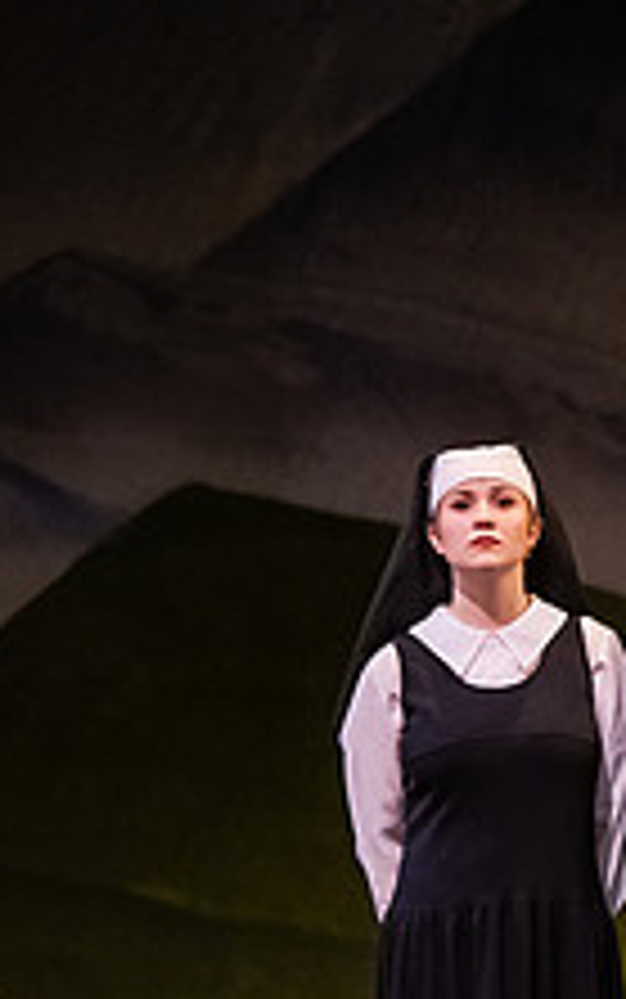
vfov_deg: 7.8
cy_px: 832
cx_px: 617
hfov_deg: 4.9
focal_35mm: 268
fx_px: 7306
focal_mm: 130
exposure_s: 1/200
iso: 5000
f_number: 3.2
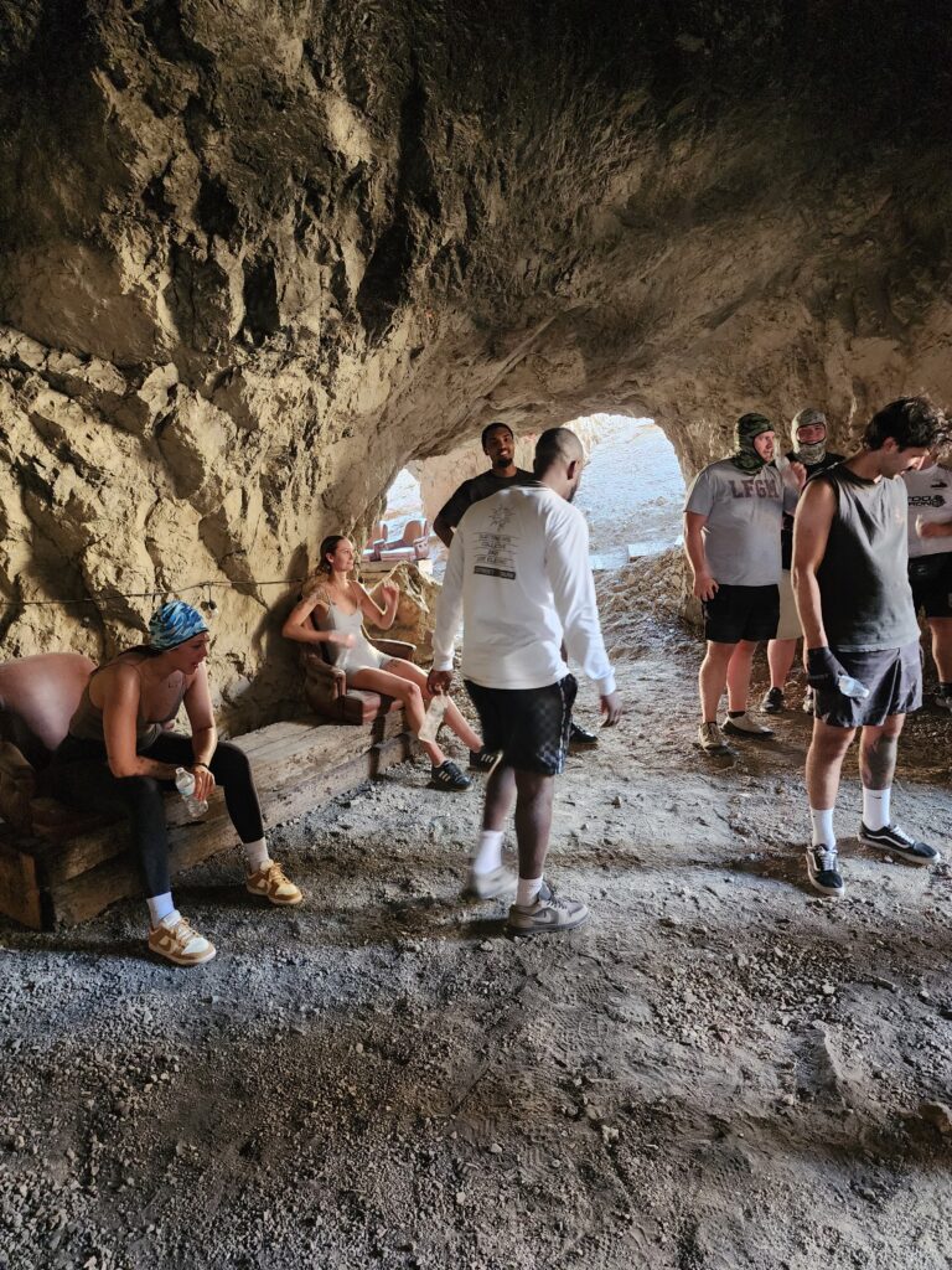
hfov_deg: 58.9
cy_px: 635
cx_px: 476
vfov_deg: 73.9
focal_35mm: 23
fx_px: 843
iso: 640
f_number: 1.8
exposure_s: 1/30
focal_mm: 6.4
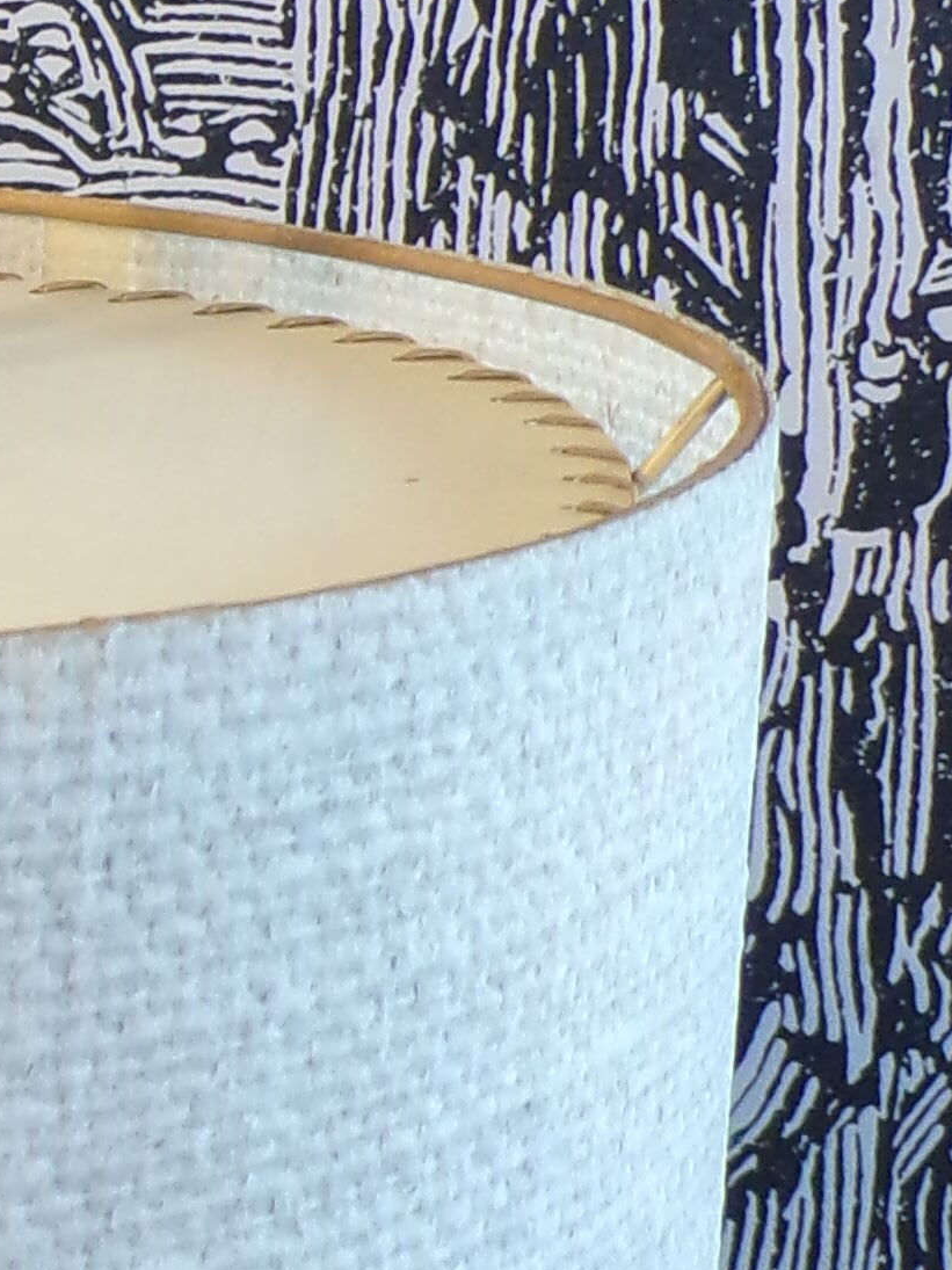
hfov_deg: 13.6
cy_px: 551
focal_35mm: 101
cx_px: -569
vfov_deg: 19.4
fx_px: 3704
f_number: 3
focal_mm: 4.3
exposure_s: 1/17
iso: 202
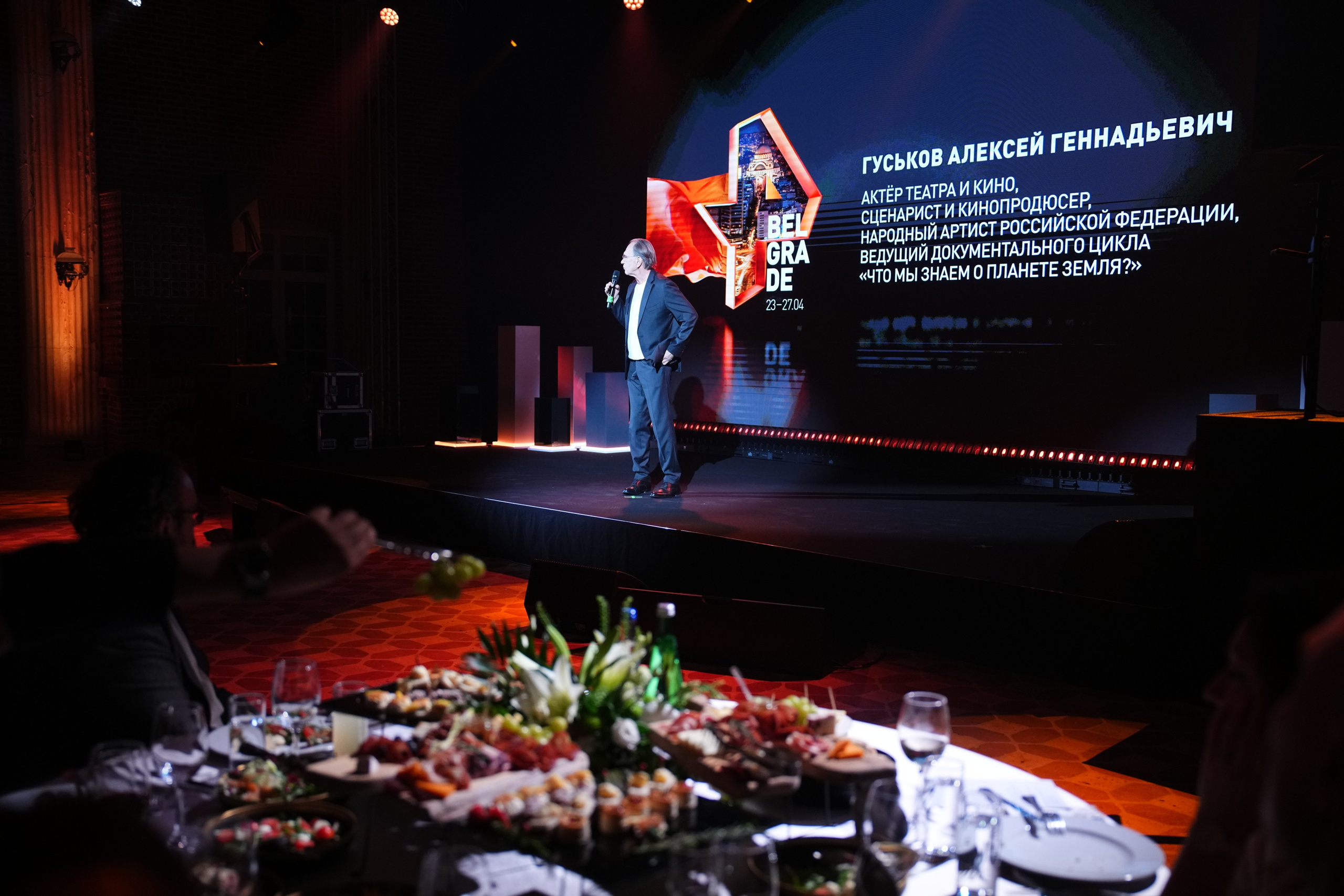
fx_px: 1381
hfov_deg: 51.9
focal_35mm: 37
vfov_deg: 35.9
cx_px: 672
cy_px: 448
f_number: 2.8
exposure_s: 1/500
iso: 2000
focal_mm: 37
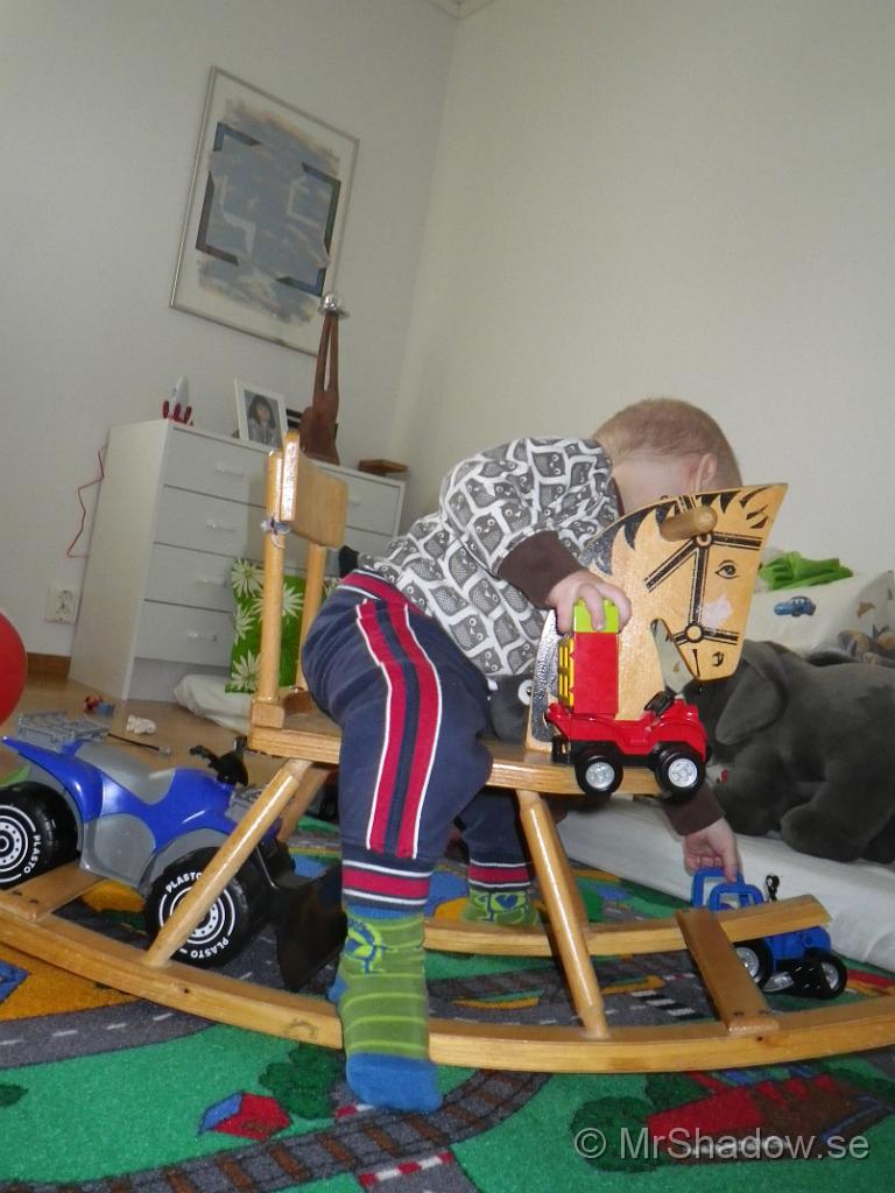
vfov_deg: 63.4
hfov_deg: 49.7
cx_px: 448
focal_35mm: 28
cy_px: 596
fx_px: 965
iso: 400
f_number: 3.5
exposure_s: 1/50
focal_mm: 5
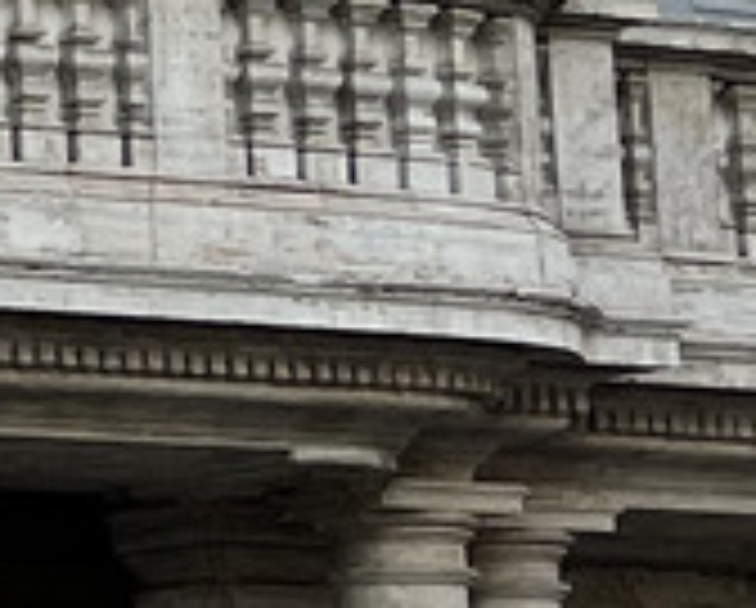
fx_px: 5402
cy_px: -342
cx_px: -747
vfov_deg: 6.3
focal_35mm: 241
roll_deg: +0.4
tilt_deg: +14.5
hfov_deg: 7.7
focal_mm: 5.7
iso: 50
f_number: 1.5
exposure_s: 1/709
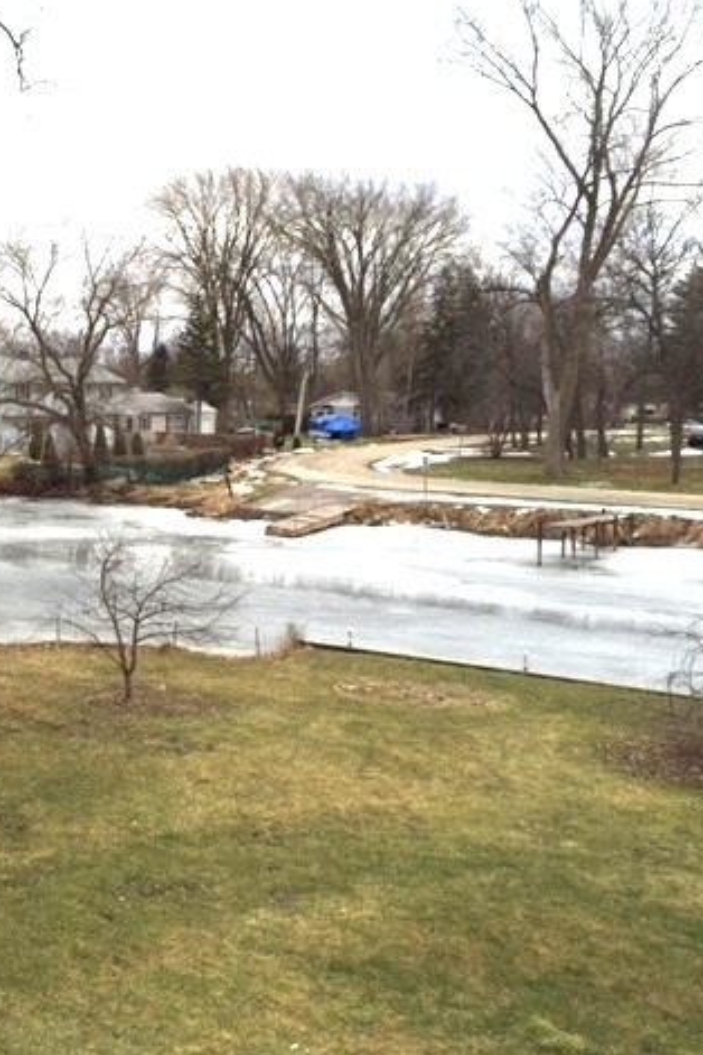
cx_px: 4
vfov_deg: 47.4
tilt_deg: -7.6
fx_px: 1201
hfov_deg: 30.4
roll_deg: +0.9
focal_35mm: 41
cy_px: 526
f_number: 2.2
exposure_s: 1/227
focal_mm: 4.15
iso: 32
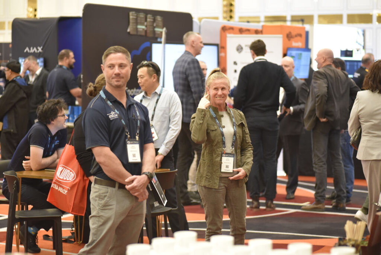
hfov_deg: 20.4
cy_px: 128
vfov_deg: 13.7
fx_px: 1059
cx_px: 190
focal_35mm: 100
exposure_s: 1/125
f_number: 2.8
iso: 4000
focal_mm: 100
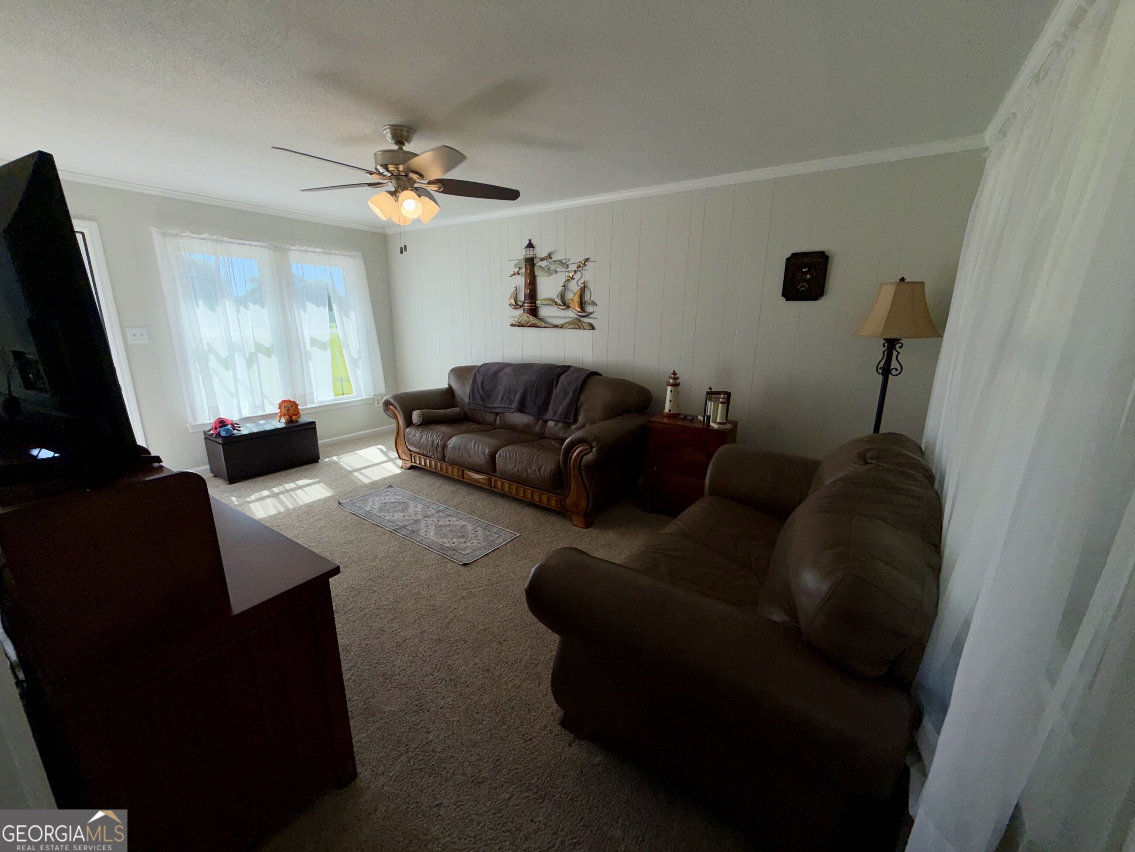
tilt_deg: -13.5
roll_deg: +0.3
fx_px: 459
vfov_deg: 85.7
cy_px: 426
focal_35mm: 14
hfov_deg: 102.1
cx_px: 568
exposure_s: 1/370
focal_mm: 2.22
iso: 16
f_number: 2.2
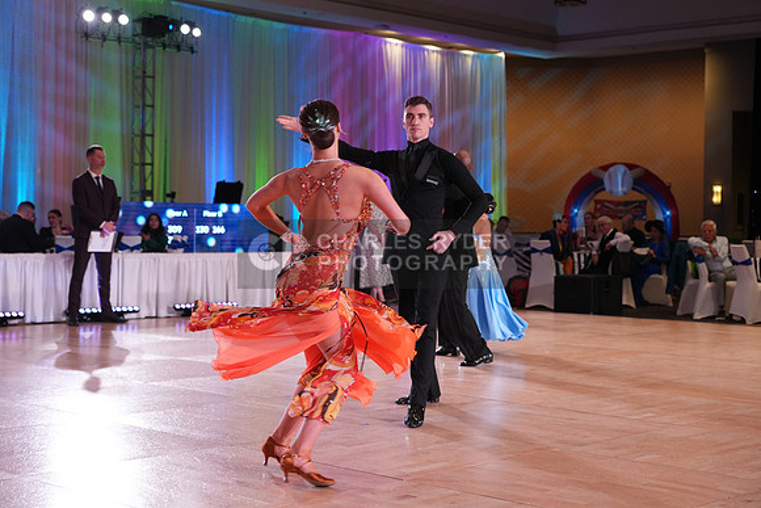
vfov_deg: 23.4
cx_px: 380
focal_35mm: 58
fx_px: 1226
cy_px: 254
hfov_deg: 34.5
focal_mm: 58
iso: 2000
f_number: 4
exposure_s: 1/400
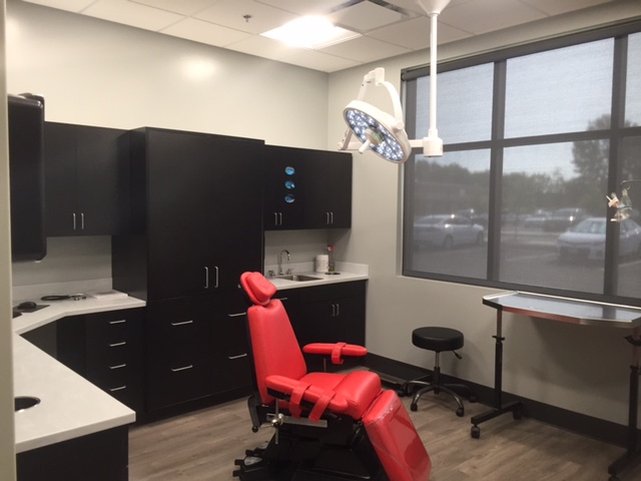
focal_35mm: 29
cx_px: 320
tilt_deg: -4.1
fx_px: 537
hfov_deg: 61.7
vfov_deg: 48.2
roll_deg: -0.5
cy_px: 240
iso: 50
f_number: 2.2
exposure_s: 1/30
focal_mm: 4.15
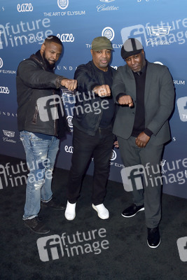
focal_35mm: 34
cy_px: 140
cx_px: 94
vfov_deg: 55.8
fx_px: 265
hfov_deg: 38.9
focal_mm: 34
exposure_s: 1/250
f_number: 5.6
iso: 250
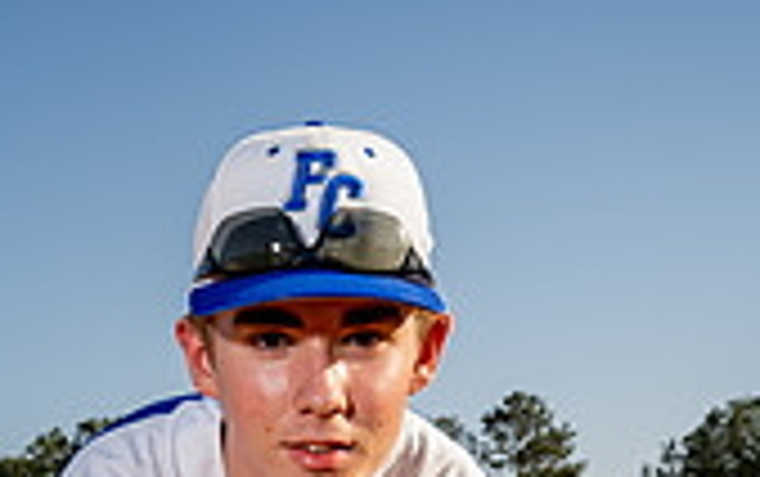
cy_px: 972
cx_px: 220
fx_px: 1907
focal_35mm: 92
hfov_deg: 22.4
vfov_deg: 12.4
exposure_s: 1/250
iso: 200
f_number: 8
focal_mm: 34
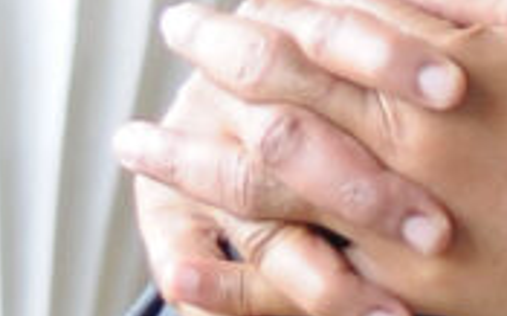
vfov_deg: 2.4
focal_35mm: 554
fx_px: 7647
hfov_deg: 3.8
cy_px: 275
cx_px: 678
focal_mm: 31
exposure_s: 1/160
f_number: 3.2
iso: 200
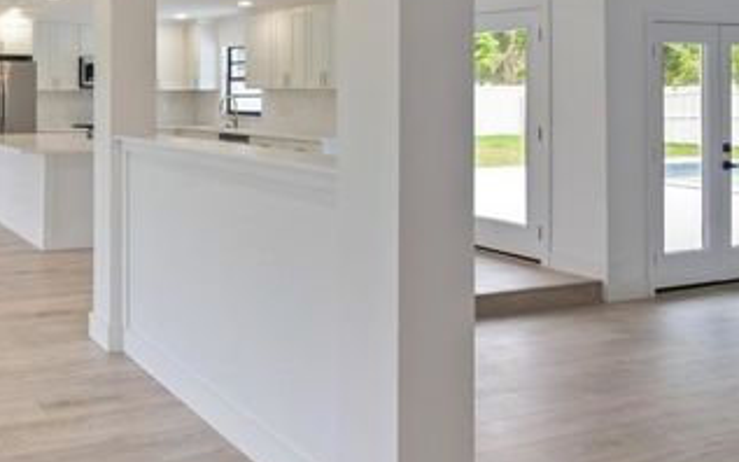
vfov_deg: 37.1
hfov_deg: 49.6
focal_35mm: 33
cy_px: 98
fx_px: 665
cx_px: 34
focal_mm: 7
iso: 800
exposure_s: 1/60
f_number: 4
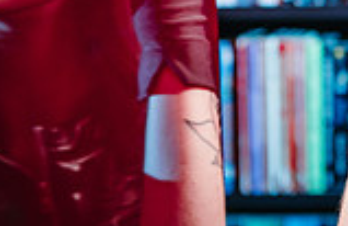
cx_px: 411
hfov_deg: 12.5
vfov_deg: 8.3
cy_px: 32
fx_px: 1552
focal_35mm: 162
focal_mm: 44
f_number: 3.2
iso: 64
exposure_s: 1/250
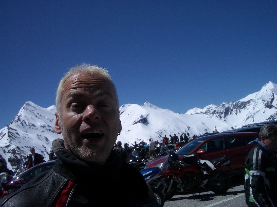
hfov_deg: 52.6
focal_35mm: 35
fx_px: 280
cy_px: 104
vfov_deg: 40.7
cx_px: 138
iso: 50
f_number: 4.3
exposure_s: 1/2000
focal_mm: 5.8
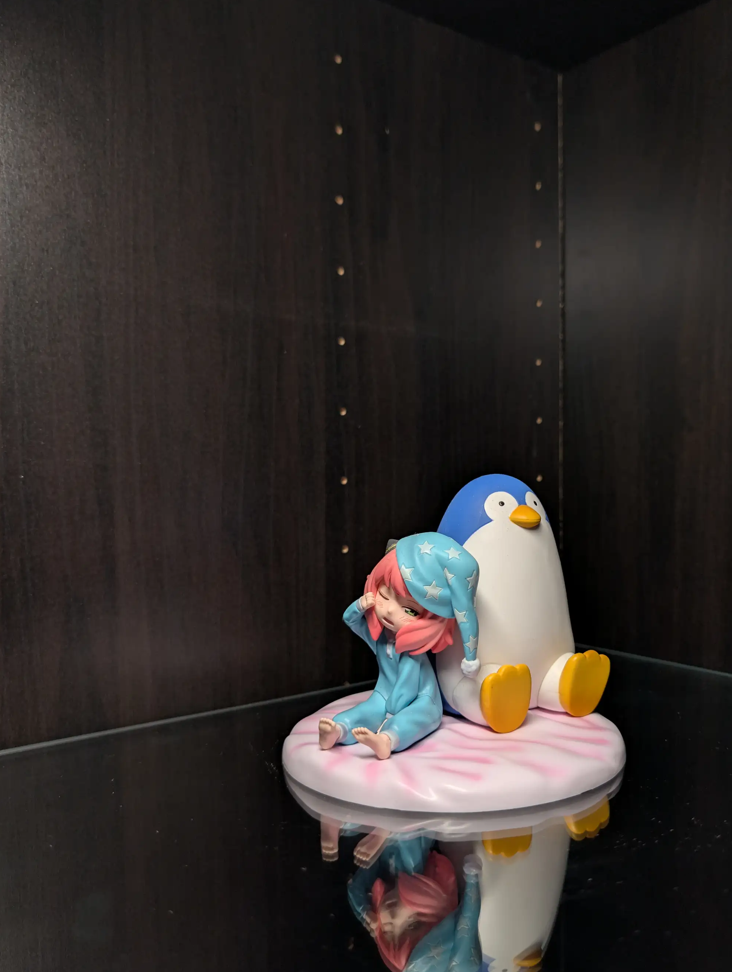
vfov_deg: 61.6
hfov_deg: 48.1
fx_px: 816
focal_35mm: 29
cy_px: 506
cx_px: 433
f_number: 1.68
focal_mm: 6.9
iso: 46
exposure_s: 1/19.7
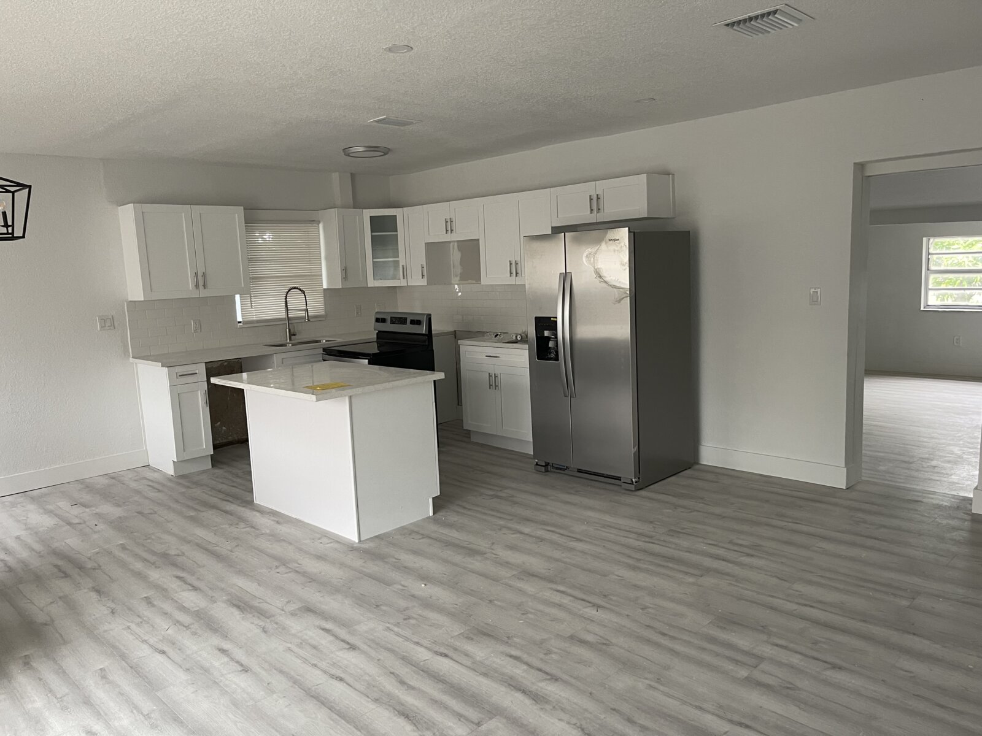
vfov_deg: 53.1
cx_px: 491
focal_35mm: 26
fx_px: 738
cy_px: 368
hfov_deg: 67.3
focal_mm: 5.1
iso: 160
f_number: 1.6
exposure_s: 1/60
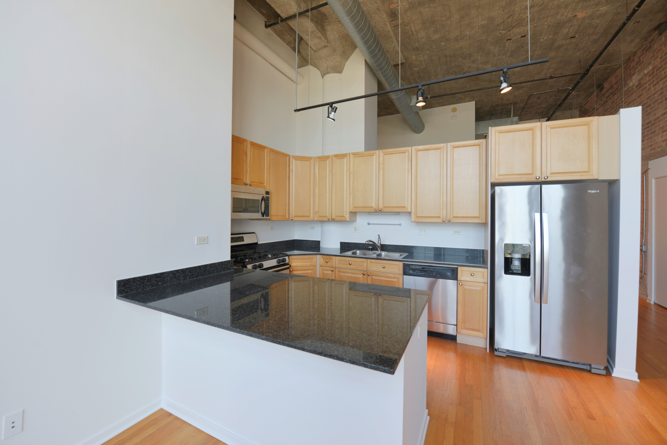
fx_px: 259
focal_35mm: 14
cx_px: 334
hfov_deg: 104.2
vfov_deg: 81.3
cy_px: 222
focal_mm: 14
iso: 200
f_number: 5
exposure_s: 1/100
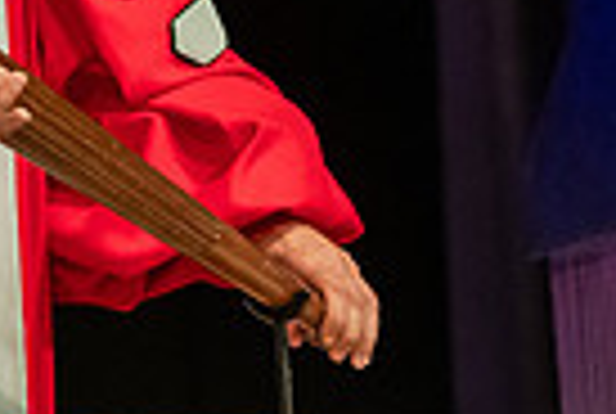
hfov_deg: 4.4
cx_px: -94
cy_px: -25
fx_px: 7957
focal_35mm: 464
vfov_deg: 3.0
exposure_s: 1/200
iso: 3200
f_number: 3.5
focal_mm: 110
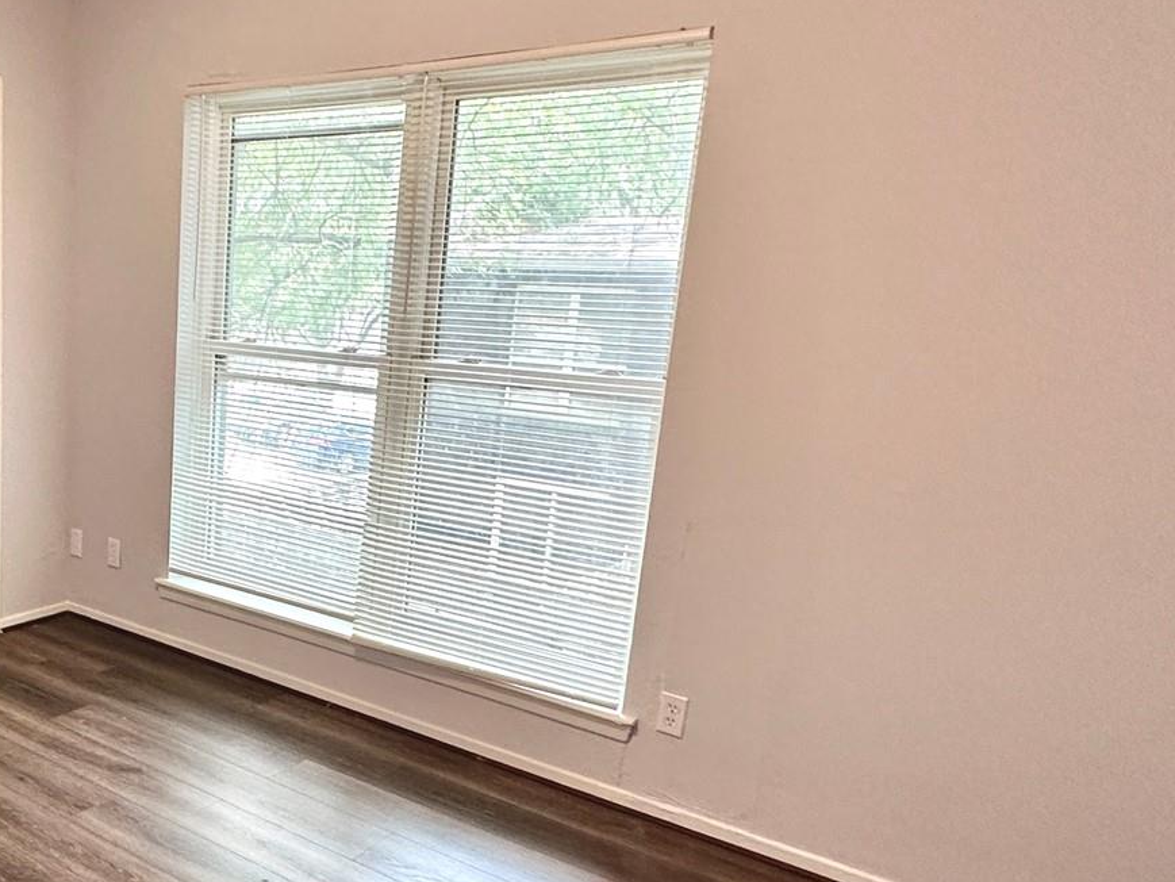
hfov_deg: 50.7
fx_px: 1120
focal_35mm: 33
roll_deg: -2.1
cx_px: 180
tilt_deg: -12.1
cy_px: 548
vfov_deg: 42.6
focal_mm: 2.22
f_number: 2.2
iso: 200
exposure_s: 1/120
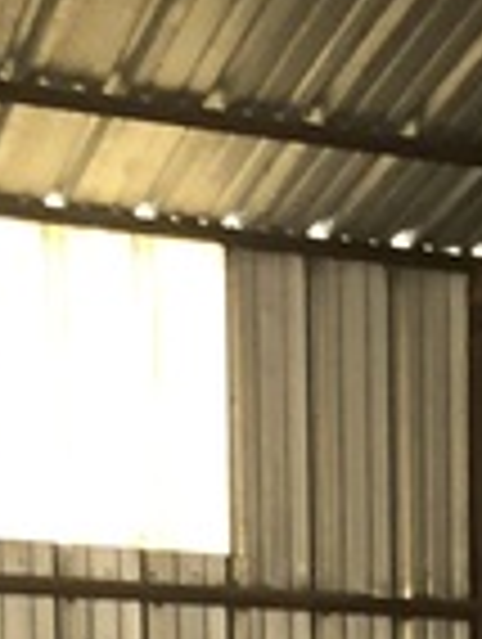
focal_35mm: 126
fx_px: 2332
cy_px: 1386
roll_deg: +0.4
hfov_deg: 11.7
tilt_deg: -12.7
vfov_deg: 13.0
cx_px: 505
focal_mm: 4
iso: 80
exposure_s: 1/15
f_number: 1.8
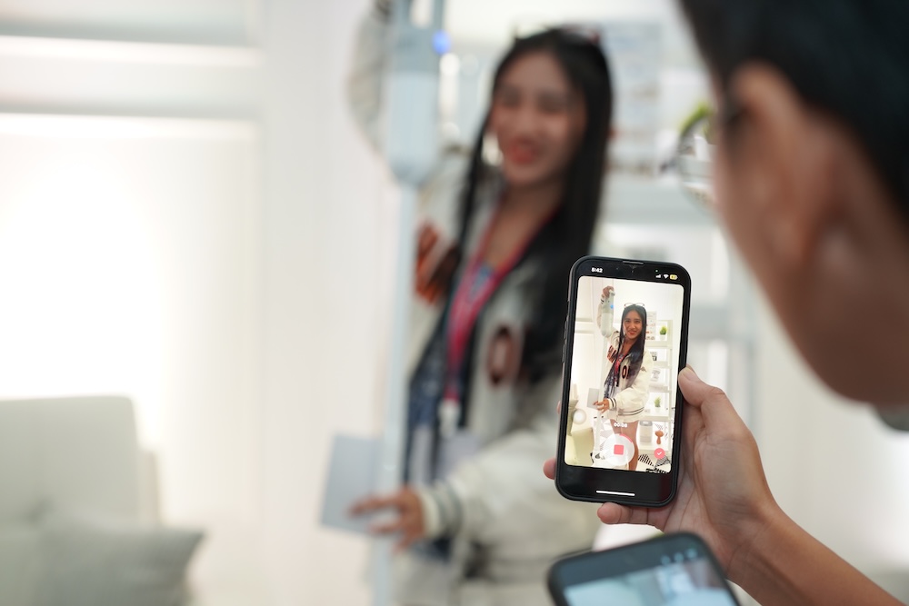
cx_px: 454
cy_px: 303
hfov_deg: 39.6
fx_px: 1263
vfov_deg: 27.0
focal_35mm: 50
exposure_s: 1/200
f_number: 2.8
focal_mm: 50
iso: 1000
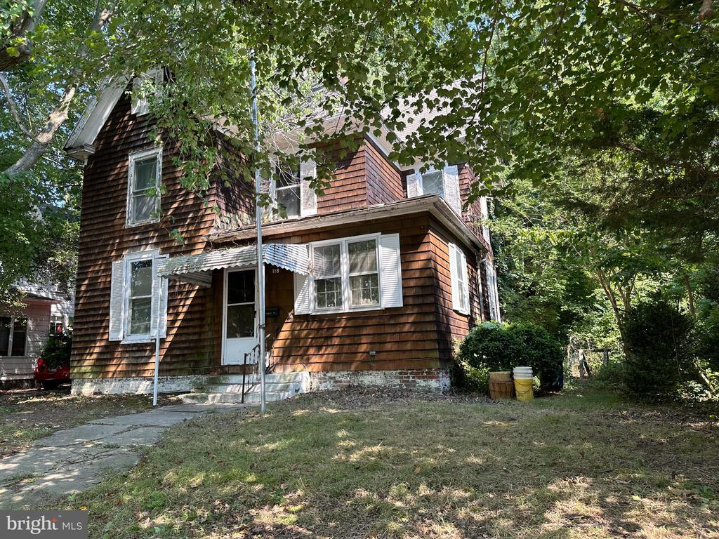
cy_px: 270
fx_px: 498
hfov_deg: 71.6
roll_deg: +1.2
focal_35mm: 24
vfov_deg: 56.8
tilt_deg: +10.6
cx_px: 360
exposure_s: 1/426
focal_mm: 6.86
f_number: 1.78
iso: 80
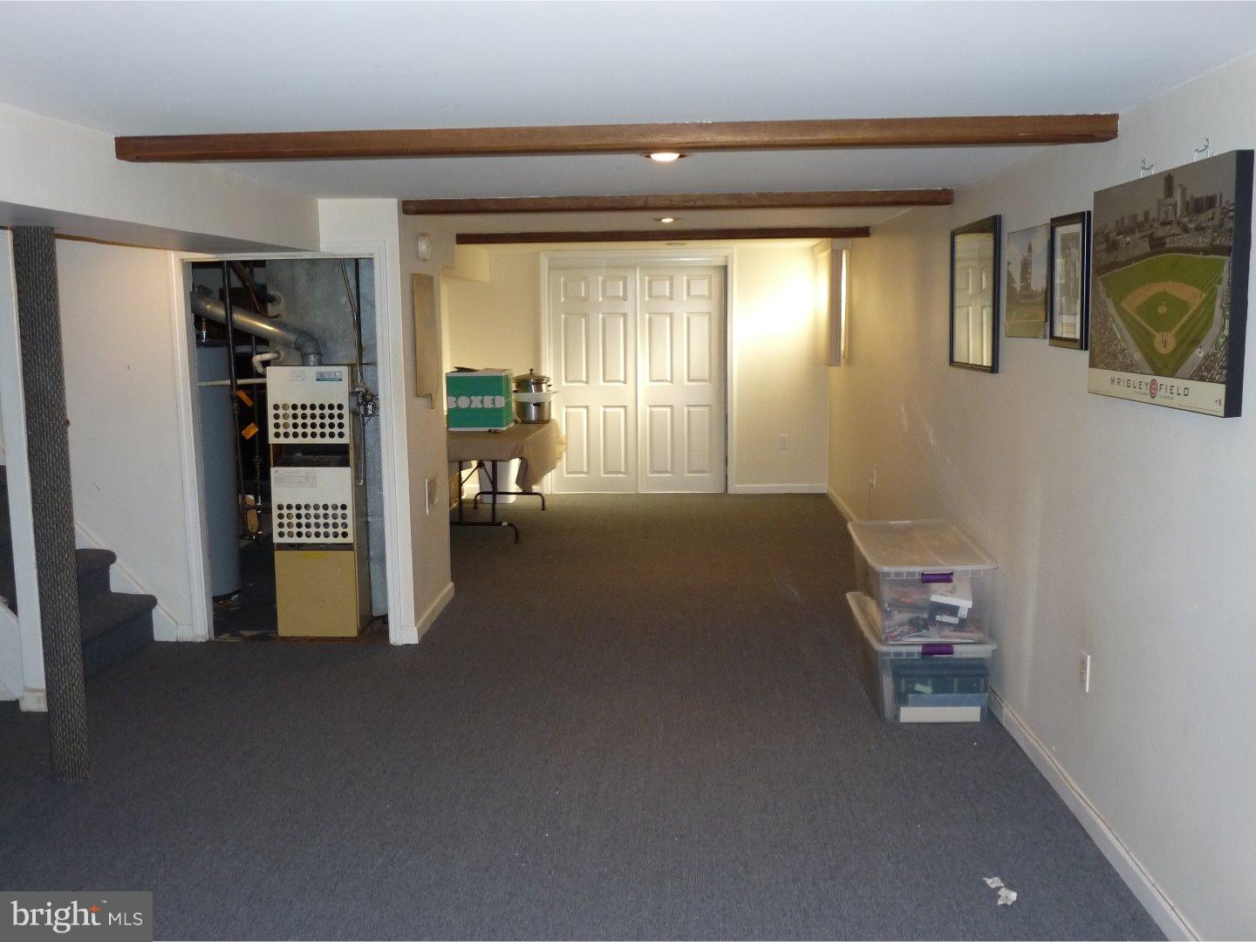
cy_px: 471
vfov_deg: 44.2
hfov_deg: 56.8
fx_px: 1161
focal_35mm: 32
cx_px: 628
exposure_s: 1/30
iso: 250
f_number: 3
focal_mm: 5.6
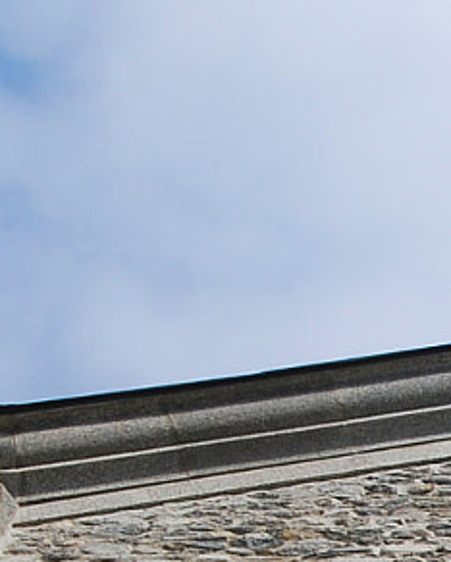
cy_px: 744
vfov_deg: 7.7
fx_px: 4117
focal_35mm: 247
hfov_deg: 6.2
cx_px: 730
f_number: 10
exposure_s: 1/250
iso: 160
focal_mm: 32
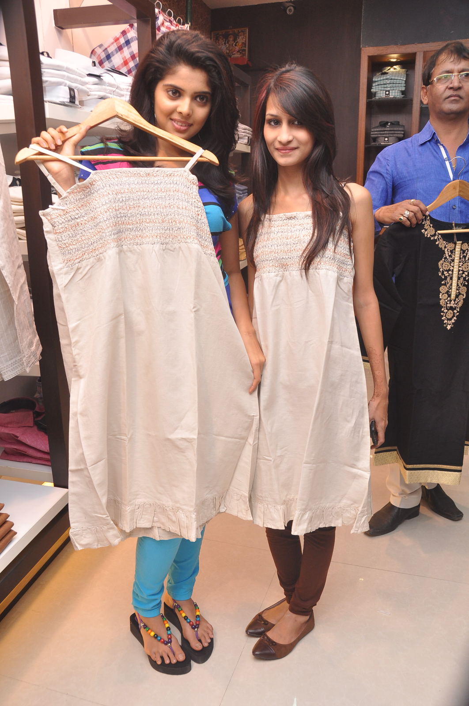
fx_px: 588
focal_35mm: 30
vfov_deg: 62.0
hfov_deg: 43.5
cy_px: 353
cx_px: 234
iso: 640
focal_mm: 20
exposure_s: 1/125
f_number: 5.6
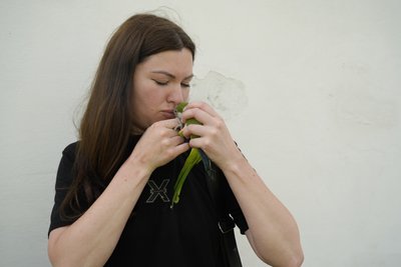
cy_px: 134
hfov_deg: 55.8
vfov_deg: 38.9
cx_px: 200
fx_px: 379
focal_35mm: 34
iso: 100
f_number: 4.5
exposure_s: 1/400
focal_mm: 34
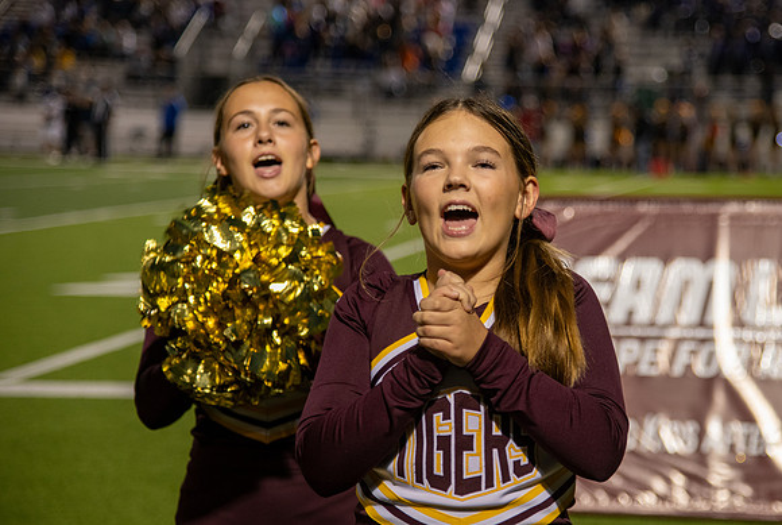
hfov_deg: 15.5
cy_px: 307
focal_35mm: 132
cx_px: 493
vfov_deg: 10.5
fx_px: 2865
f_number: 4
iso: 640
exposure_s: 1/100
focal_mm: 98
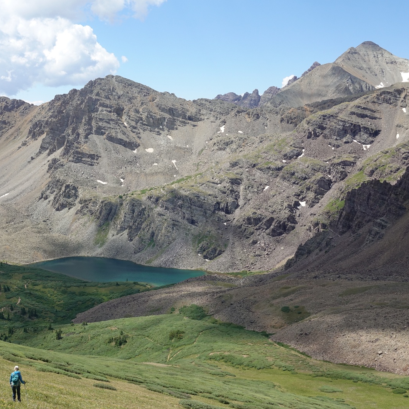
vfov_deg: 34.0
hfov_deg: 33.9
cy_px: 205
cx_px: 158
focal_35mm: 50
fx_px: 668
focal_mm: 14.3
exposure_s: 1/400
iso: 125
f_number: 5.6
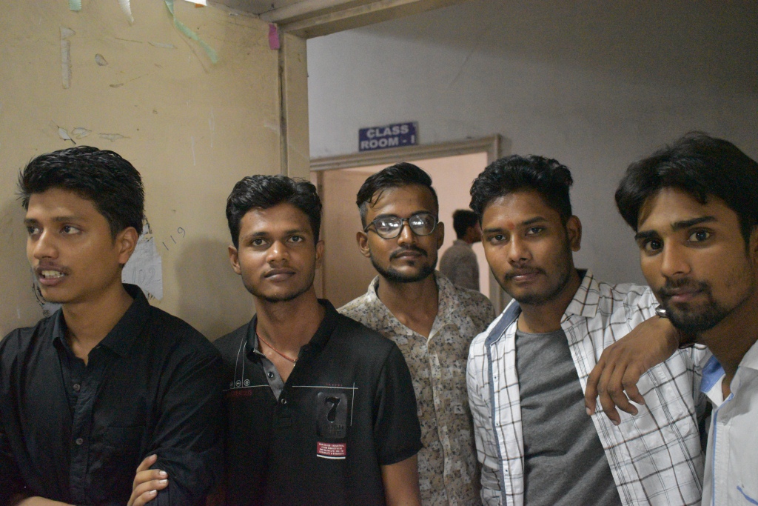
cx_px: 379
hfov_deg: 53.1
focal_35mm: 36
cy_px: 253
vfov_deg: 36.9
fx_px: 758
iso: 9000
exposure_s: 1/60
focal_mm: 24
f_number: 3.8
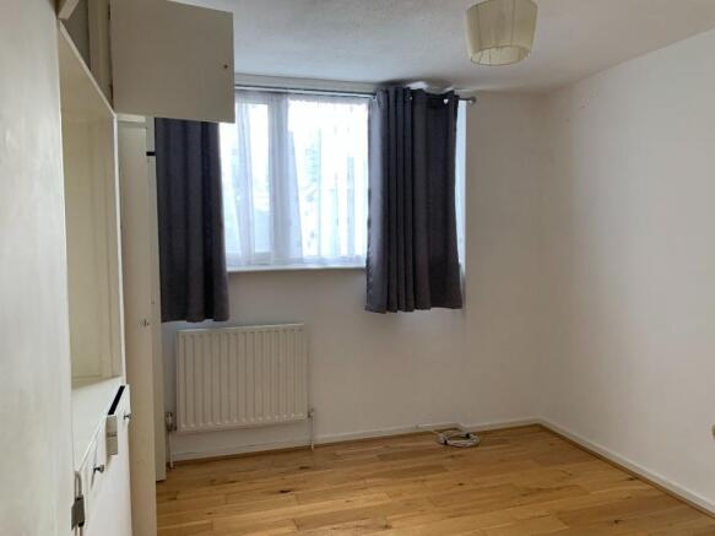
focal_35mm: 26
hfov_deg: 67.3
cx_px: 358
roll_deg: +0.8
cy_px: 268
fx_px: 537
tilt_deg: -2.4
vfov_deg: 53.0
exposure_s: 1/121
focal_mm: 4.25
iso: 100
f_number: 1.8
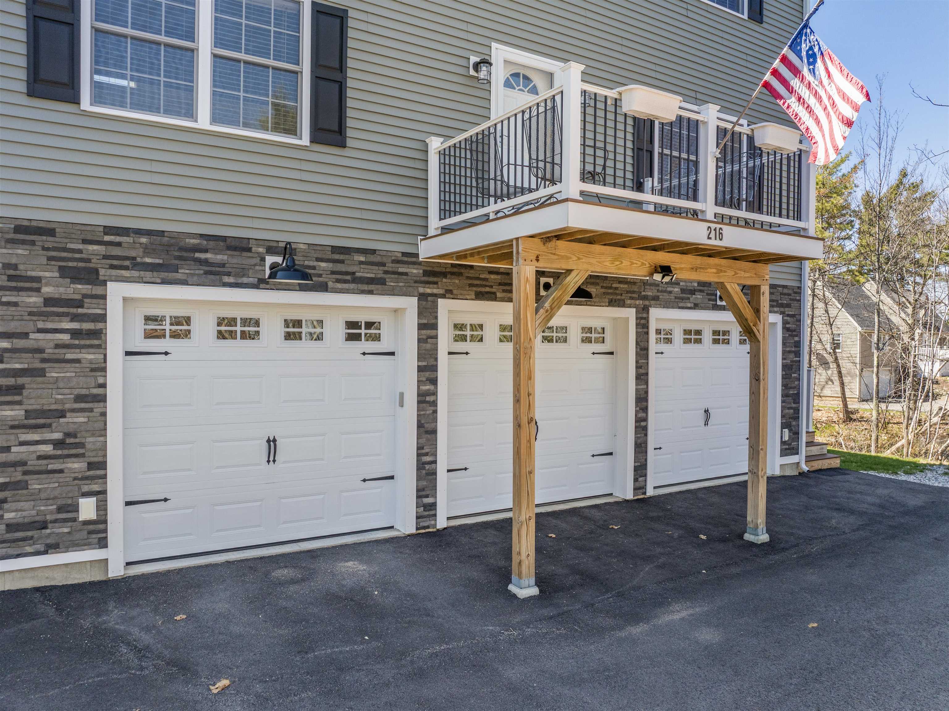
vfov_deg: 56.8
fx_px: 658
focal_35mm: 24
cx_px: 474
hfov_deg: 71.6
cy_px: 356
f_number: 2.8
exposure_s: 1/640
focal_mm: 12.29
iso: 190
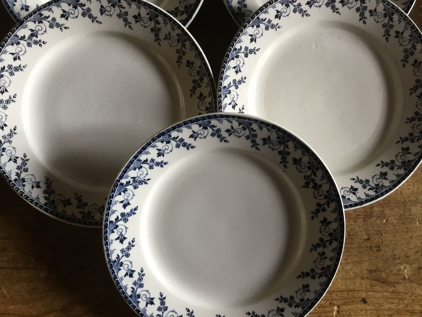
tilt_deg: -83.6
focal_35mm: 31
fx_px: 378
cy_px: 158
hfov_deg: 58.4
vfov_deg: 45.4
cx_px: 211
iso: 100
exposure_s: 1/33
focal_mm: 3.3
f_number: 2.4
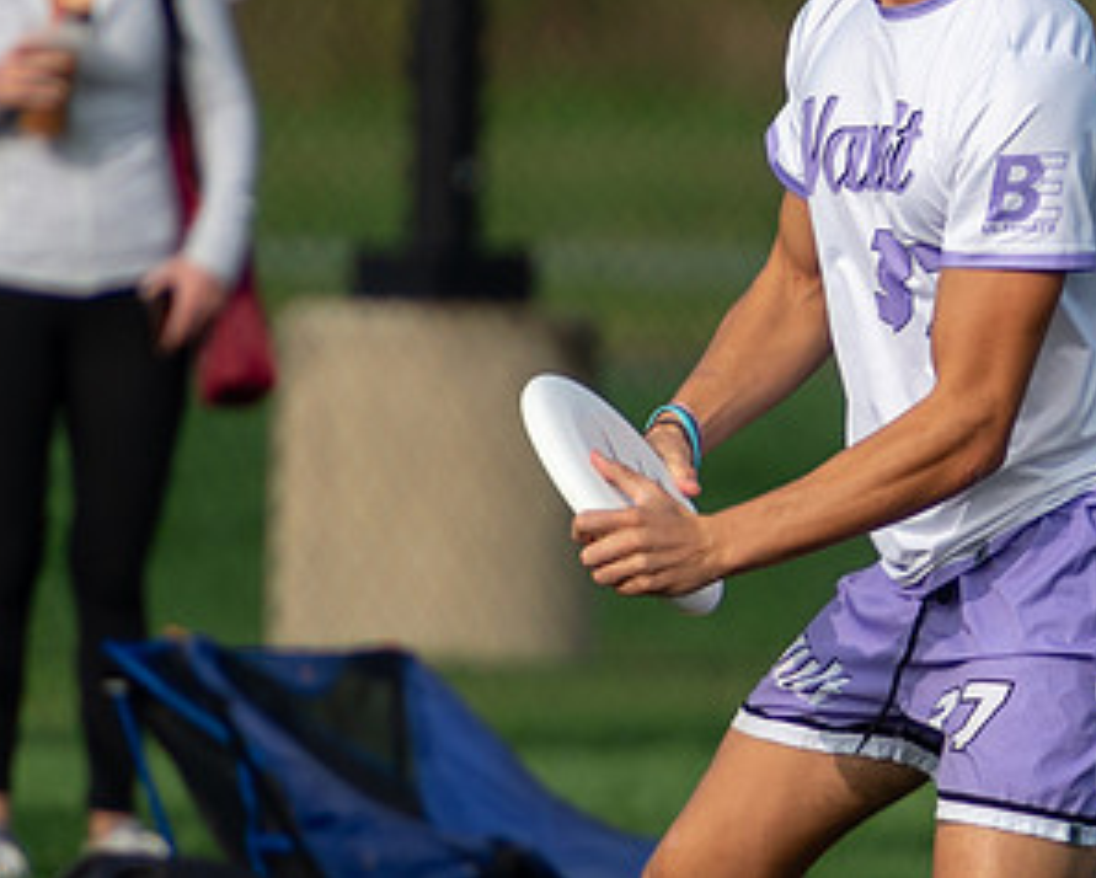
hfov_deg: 1.4
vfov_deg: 1.1
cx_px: 1034
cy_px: 278
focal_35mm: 1431
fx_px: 46448
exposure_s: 1/1250
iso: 250
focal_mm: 400
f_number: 5.6
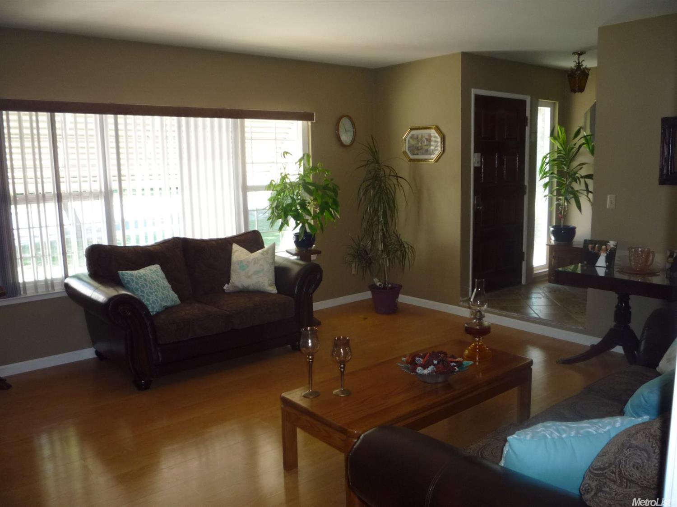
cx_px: 338
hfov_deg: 60.0
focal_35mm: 30
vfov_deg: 46.8
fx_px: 587
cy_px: 254
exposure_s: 1/30
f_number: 3.3
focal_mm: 5.2
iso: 200
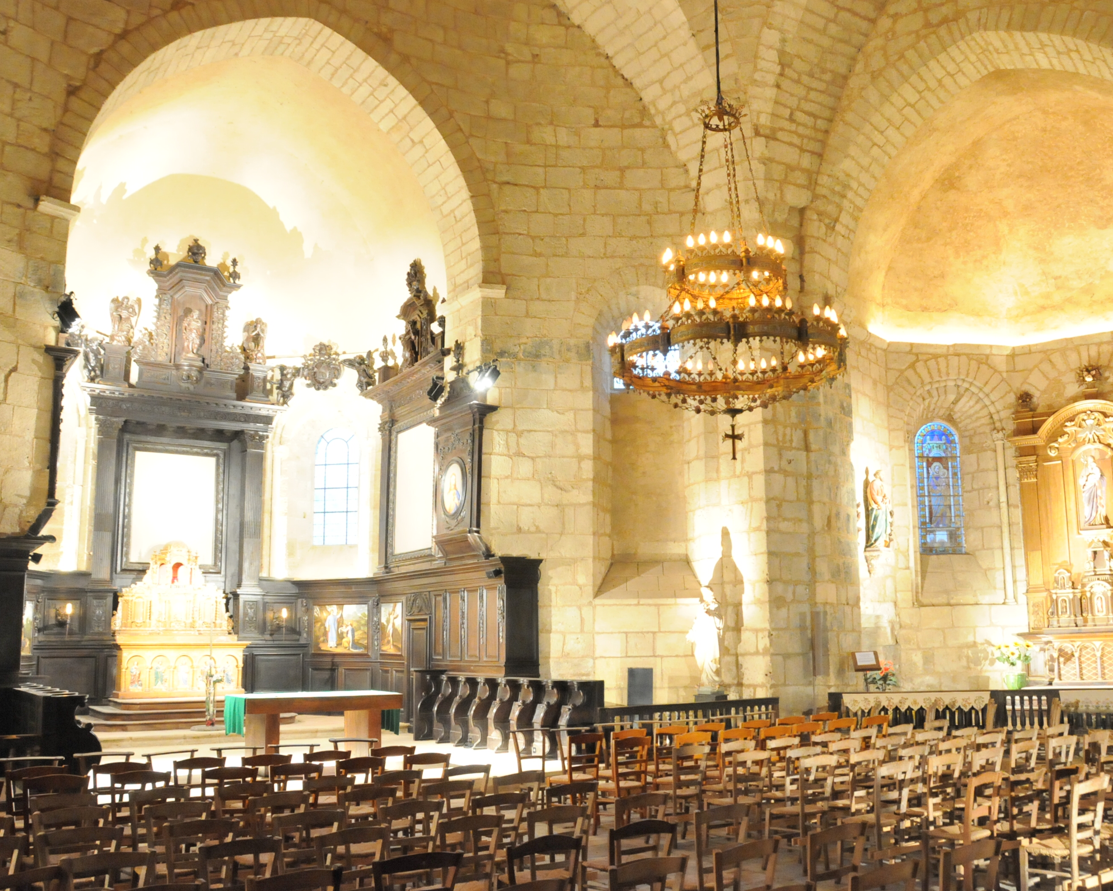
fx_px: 1021
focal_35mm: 31
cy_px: 448
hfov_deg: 56.9
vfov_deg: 47.1
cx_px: 643
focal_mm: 18
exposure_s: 1/2
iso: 3200
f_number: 8
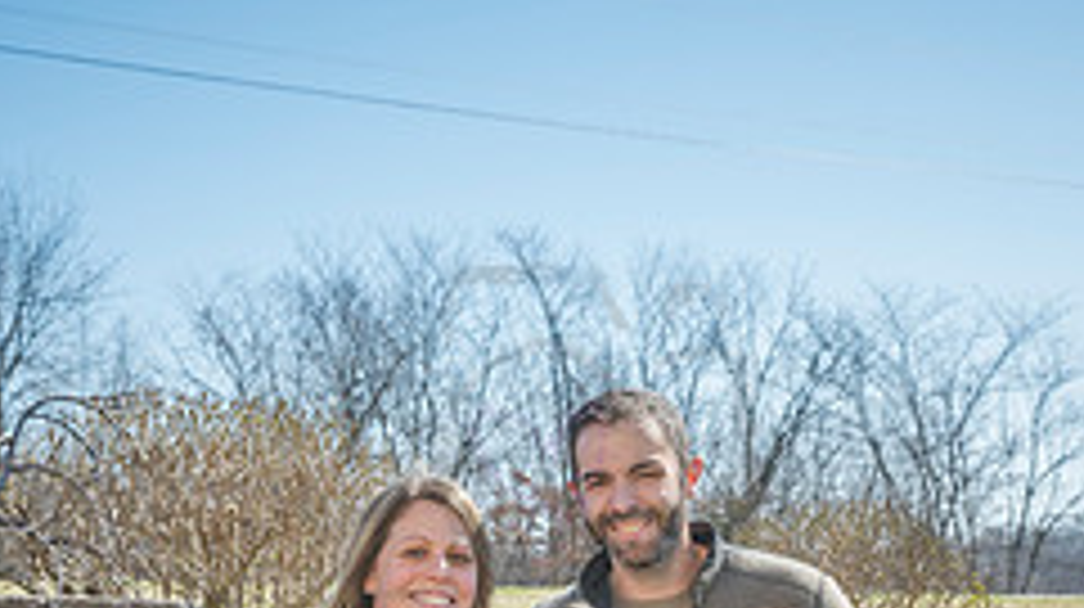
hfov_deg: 22.7
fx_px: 2699
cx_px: 558
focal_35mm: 94
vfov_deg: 12.3
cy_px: 865
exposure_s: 1/640
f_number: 7.1
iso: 400
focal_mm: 48
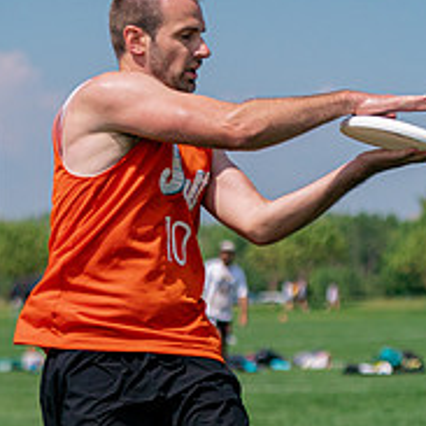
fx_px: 3161
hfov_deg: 7.7
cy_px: 458
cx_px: 113
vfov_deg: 7.7
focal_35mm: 227
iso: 640
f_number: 2.8
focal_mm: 74
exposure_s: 1/16000
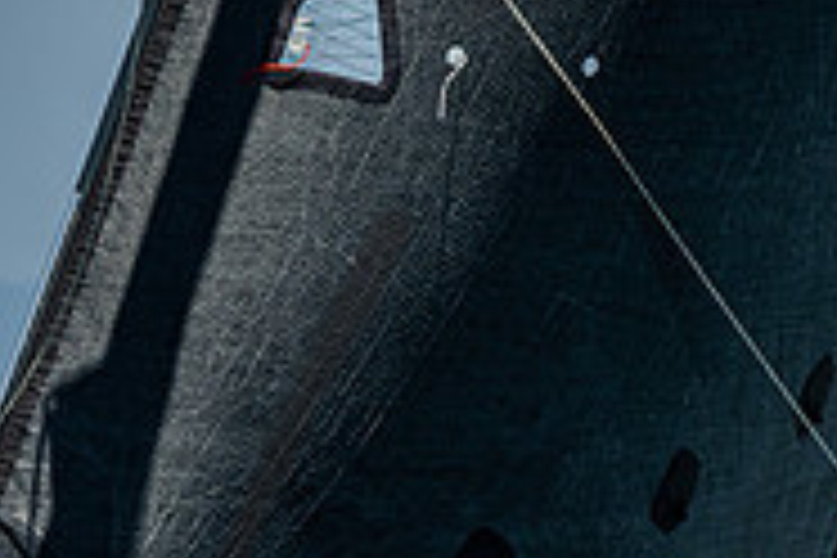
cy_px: 853
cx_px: 1053
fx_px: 17994
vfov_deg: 1.8
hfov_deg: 2.7
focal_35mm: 774
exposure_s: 1/800
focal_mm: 240
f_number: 5.6
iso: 320
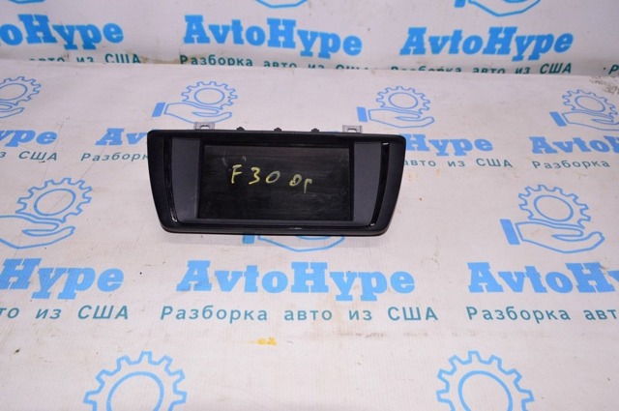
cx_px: 310
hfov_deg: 67.4
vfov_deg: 47.8
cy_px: 206
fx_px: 464
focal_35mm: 27
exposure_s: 1/200
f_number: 8
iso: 1600
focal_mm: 18
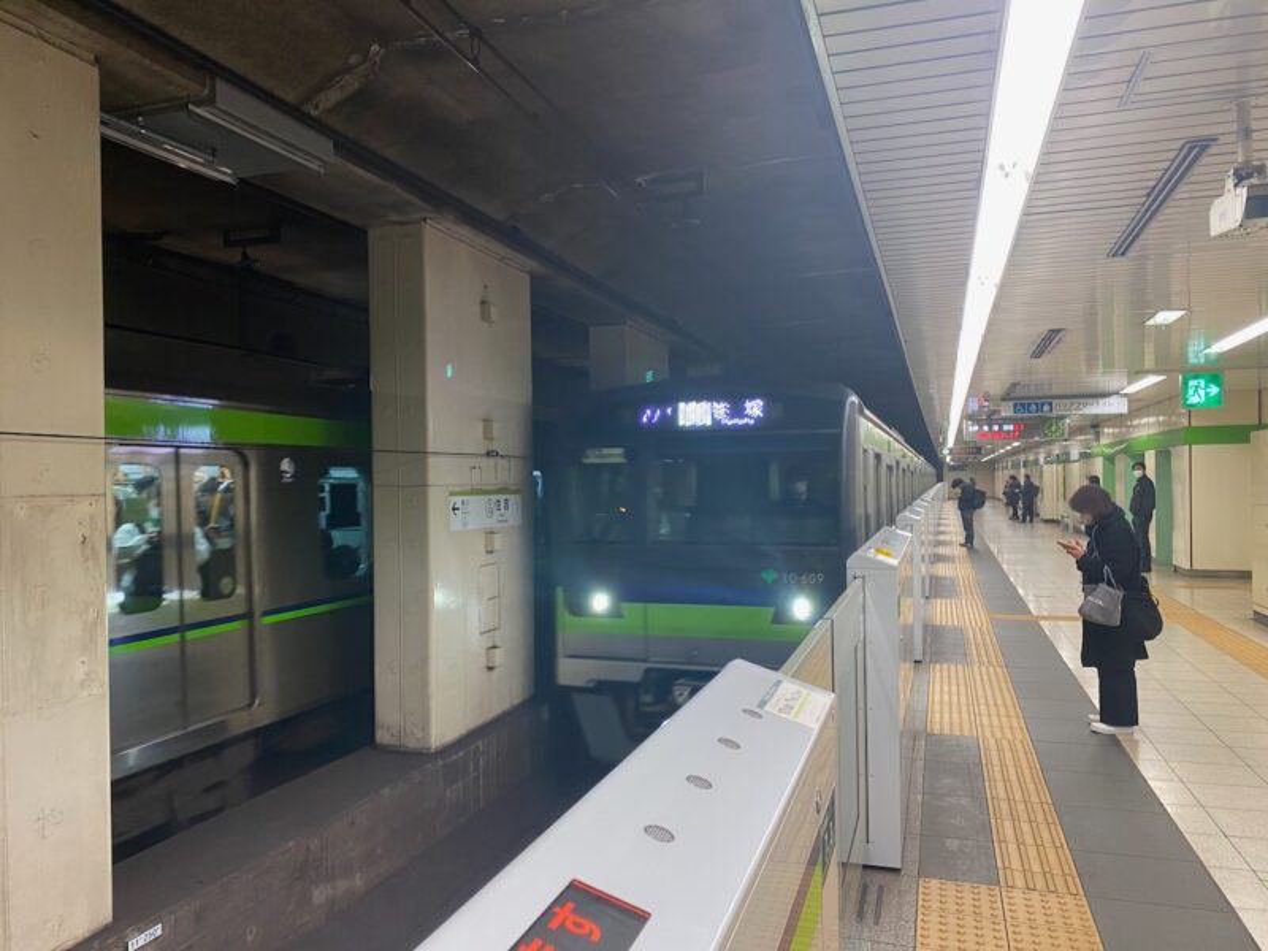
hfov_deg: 67.3
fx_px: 952
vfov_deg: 53.1
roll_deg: +1.0
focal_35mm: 26
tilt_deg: -1.9
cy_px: 476
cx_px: 634
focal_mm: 4.25
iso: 100
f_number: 1.8
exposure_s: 1/50
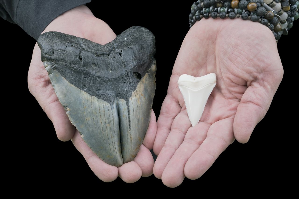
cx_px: 150
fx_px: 831
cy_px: 100
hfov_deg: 20.4
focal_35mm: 100
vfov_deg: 13.7
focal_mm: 100
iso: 2000
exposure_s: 1/160
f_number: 13
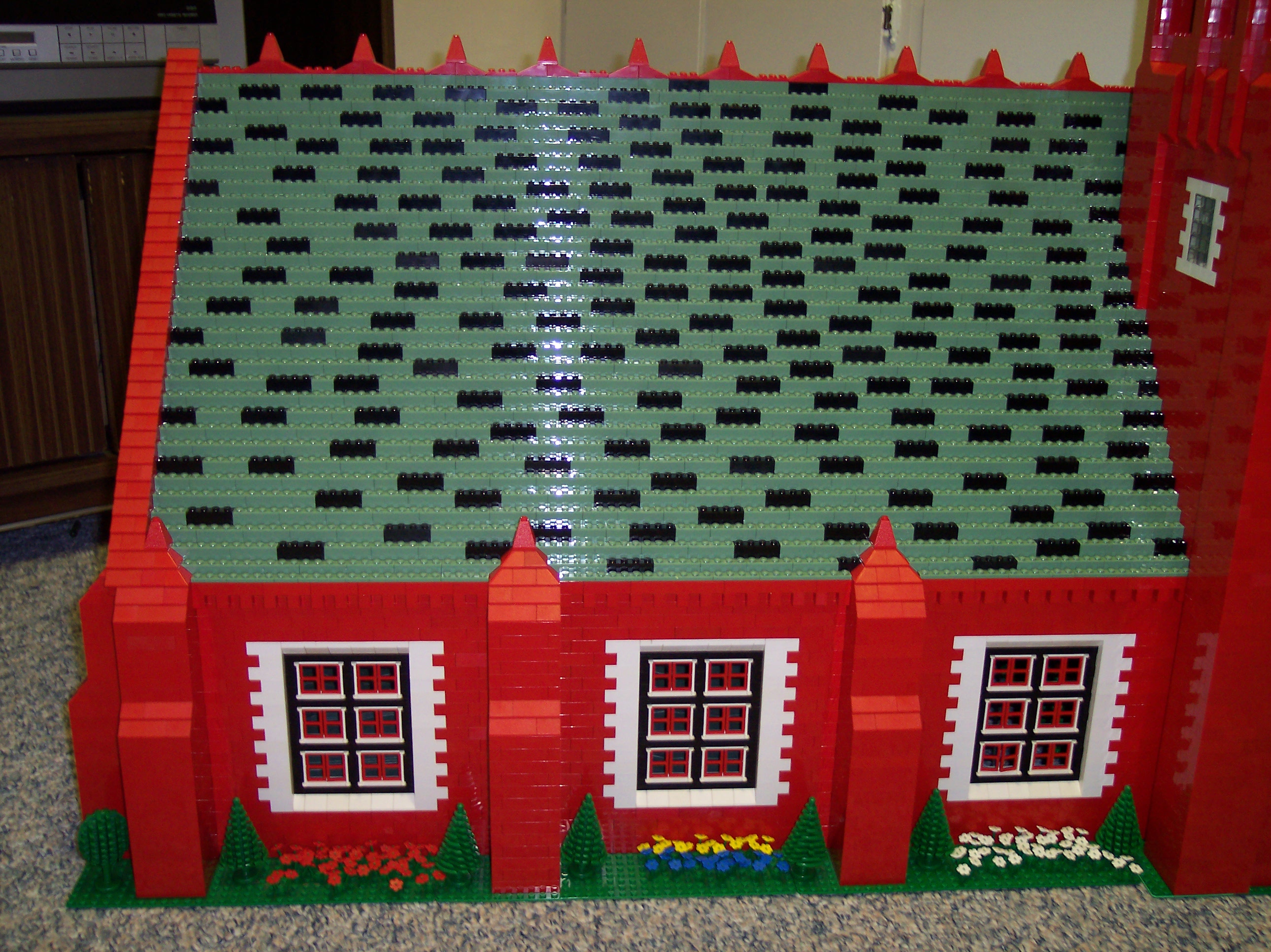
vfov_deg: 37.7
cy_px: 476
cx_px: 636
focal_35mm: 38
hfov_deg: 49.0
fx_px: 1394
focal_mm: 8
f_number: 2.8
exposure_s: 1/30
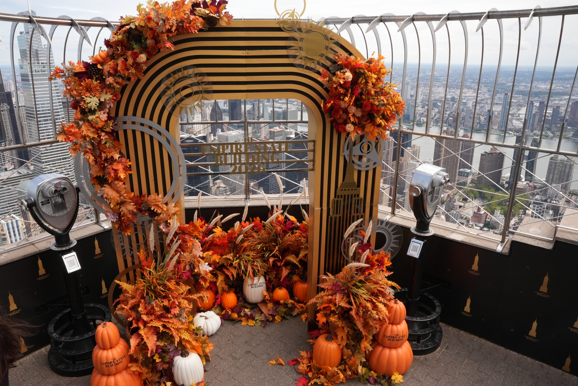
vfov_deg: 51.3
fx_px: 402
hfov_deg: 71.5
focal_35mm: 25
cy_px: 194
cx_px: 282
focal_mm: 24
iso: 1250
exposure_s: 1/200
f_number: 22
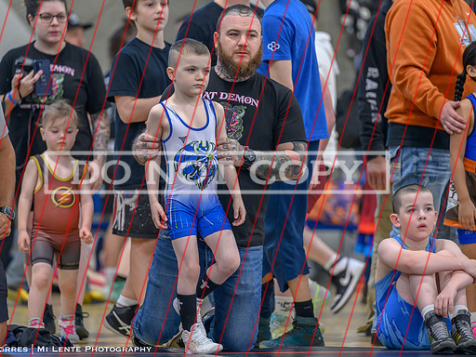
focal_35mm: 245
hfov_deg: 8.1
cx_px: 200
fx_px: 3369
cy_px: 161
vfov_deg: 6.1
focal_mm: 200
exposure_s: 1/640
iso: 3200
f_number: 3.2
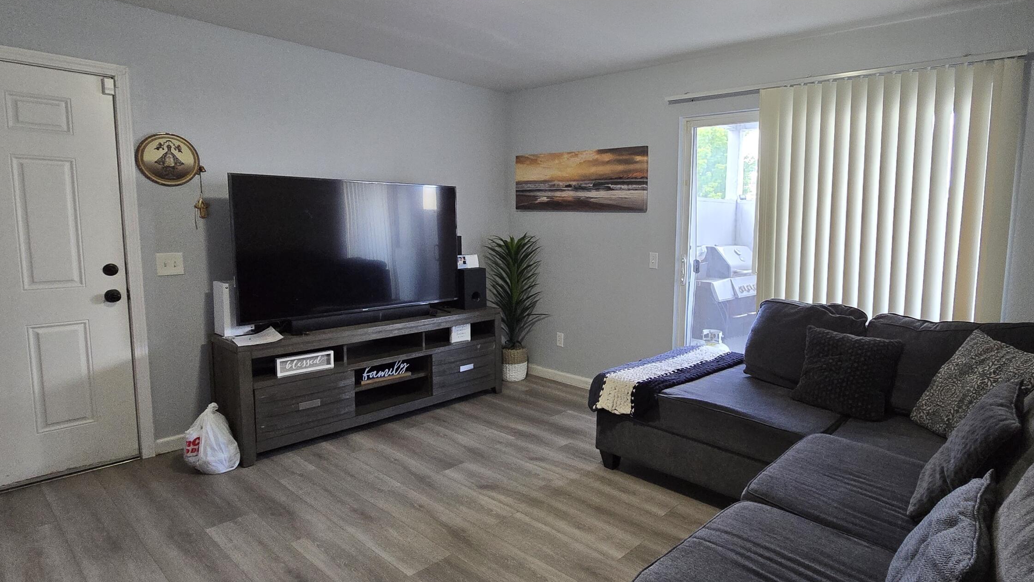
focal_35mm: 19
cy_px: 285
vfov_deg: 58.3
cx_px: 619
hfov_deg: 88.5
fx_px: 521
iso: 500
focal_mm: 2.2
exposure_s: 1/60
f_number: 2.2
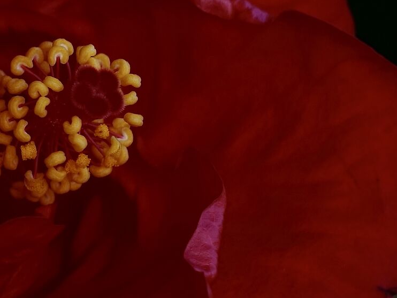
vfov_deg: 1.0
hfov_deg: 1.3
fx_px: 17300
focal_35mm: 1508
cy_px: 76
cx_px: 94
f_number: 4
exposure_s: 1/500
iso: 100
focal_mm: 177.86
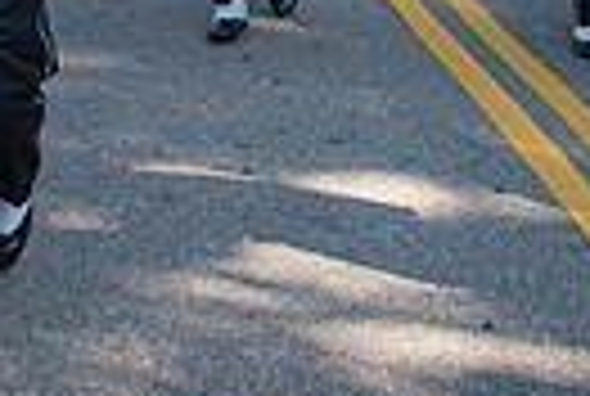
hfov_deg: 19.1
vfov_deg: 11.9
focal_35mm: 106
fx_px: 1741
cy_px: -322
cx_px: 432
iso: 200
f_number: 5.6
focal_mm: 24
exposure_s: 1/500
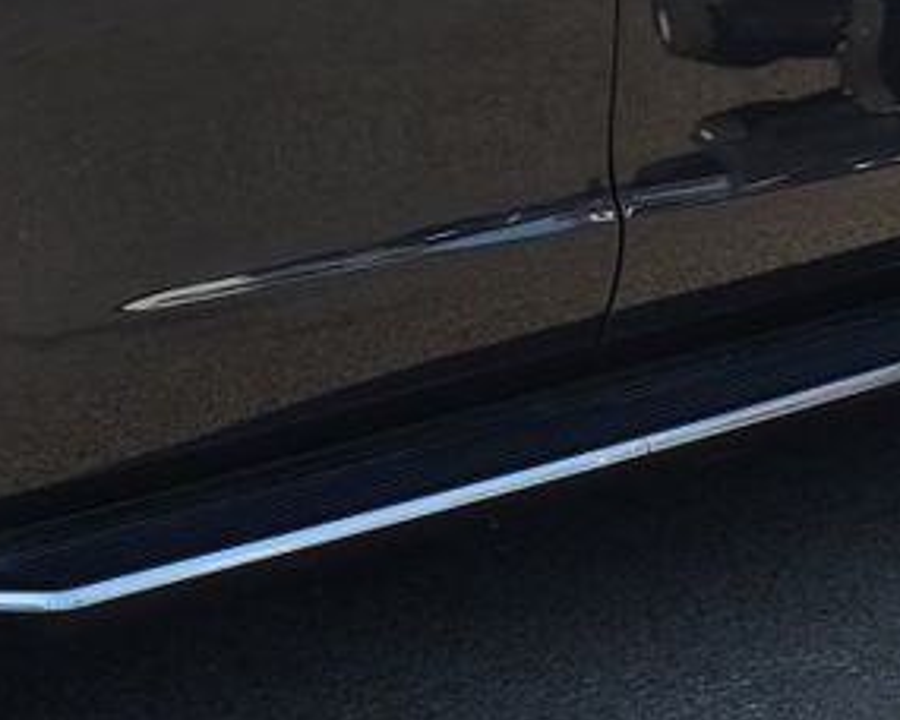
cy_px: 44
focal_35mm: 126
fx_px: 3356
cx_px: -486
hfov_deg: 14.2
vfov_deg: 12.1
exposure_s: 1/2843
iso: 63
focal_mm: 6.5
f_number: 1.4
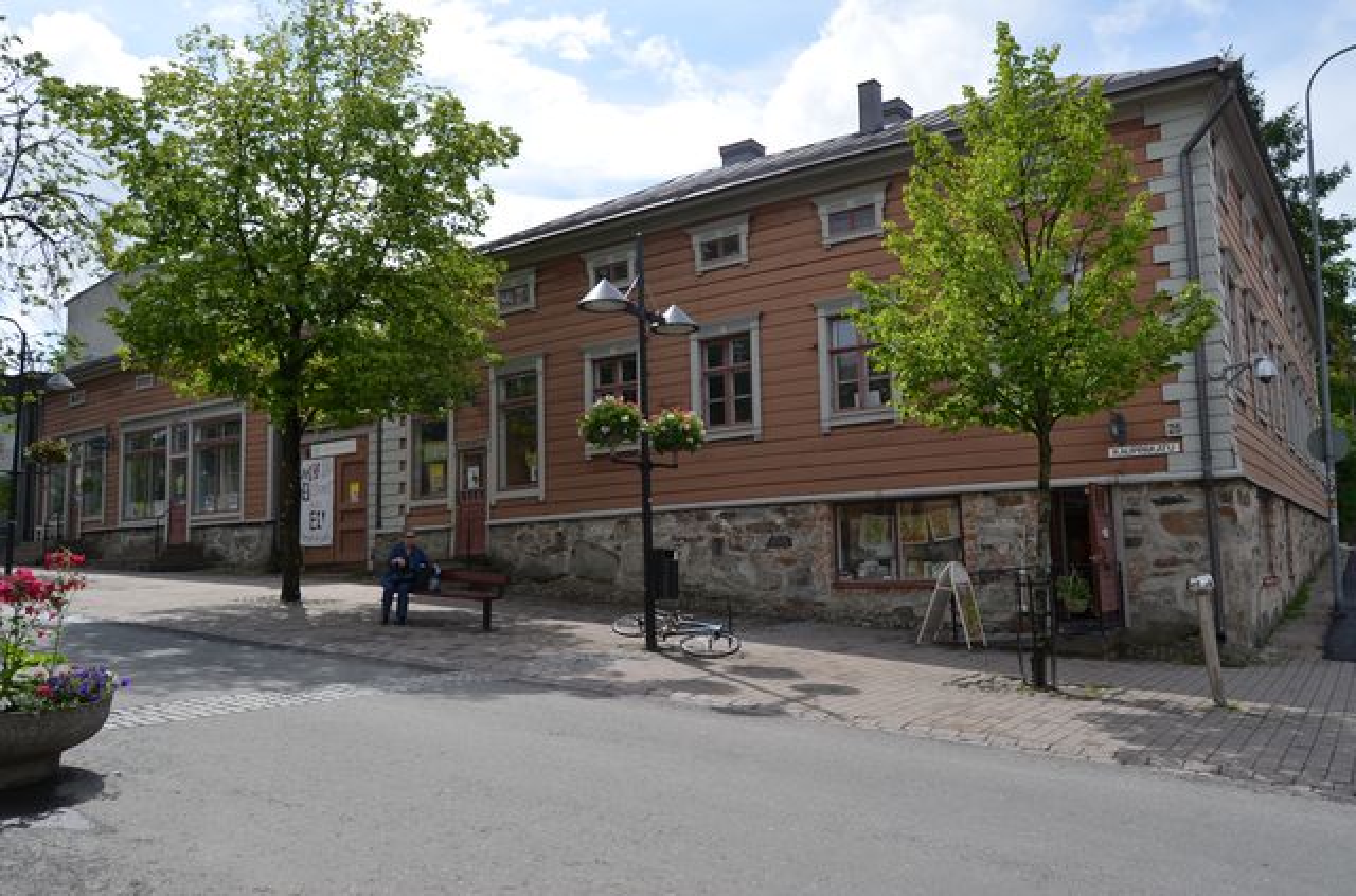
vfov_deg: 47.7
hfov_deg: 67.5
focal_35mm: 27
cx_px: 678
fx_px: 1014
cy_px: 448
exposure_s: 1/320
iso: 100
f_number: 9
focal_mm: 18
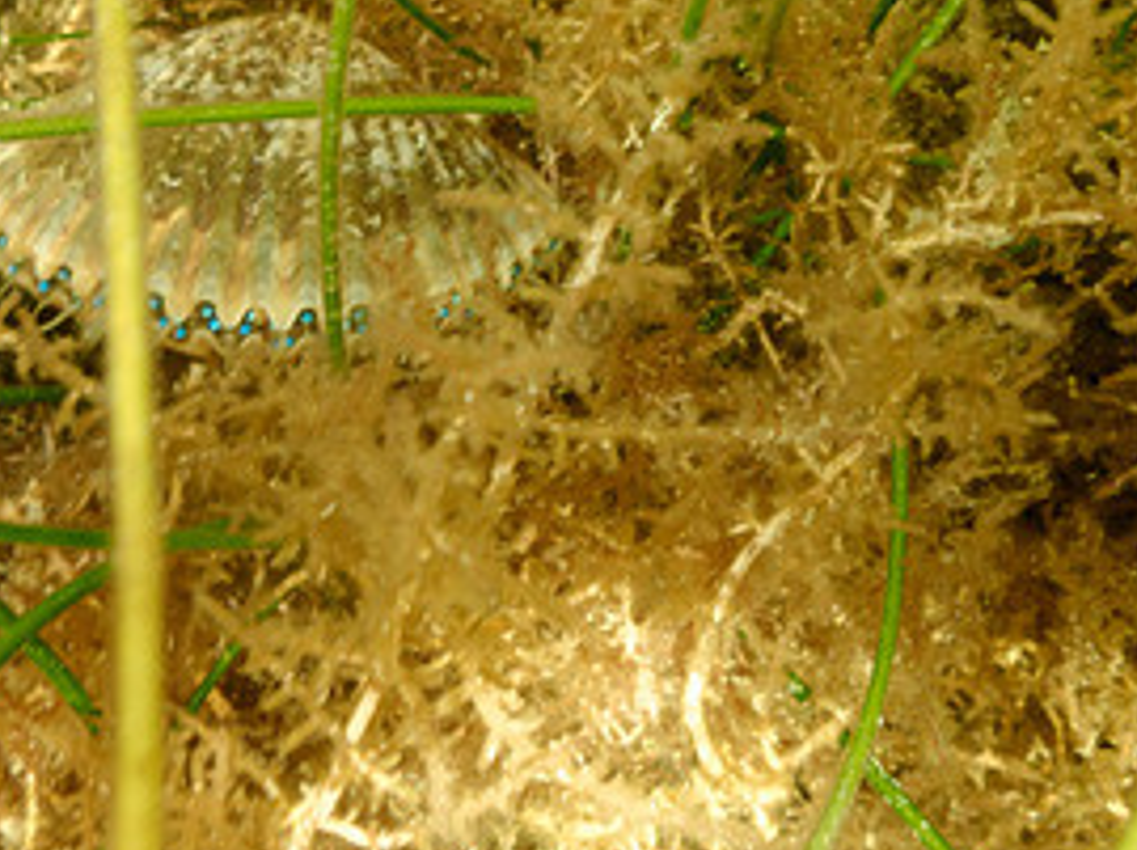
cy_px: 171
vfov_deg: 26.5
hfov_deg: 35.6
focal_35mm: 54
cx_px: 558
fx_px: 1771
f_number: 2.8
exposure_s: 1/80
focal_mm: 4.5
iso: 100
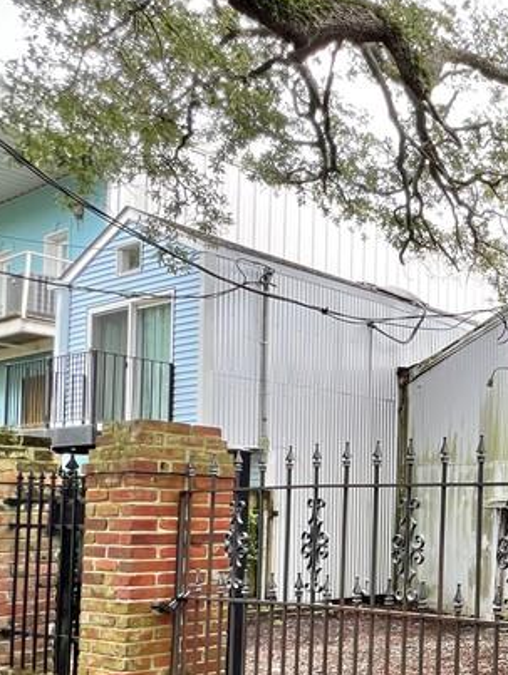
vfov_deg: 53.3
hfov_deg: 28.1
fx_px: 645
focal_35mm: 33
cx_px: 766
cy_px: 491
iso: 32
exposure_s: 1/99
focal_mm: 1.57
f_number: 1.8
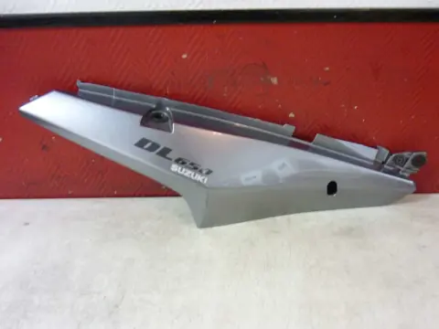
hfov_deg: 55.4
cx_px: 220
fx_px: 419
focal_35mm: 33
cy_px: 164
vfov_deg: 42.9
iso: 400
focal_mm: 5.5
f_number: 2.8
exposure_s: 1/8
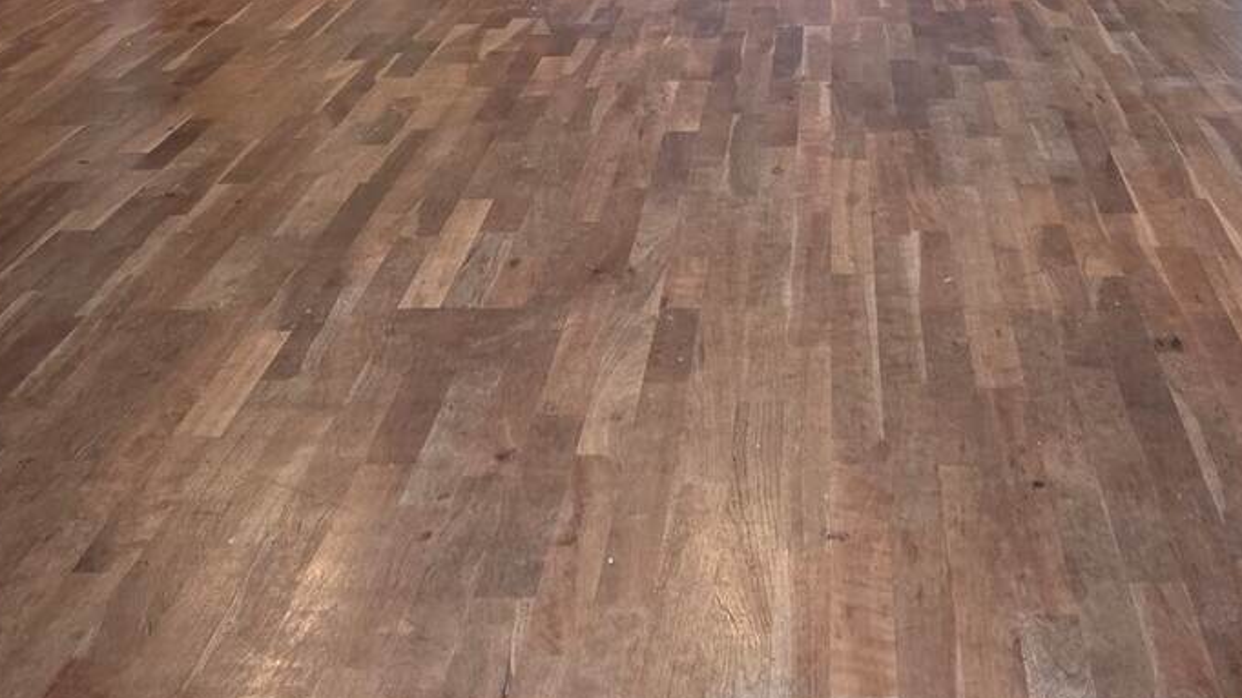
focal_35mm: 53
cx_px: 812
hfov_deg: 38.8
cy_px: -472
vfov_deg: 18.7
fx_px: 1745
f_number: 1.7
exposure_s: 1/120
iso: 1000
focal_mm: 6.3
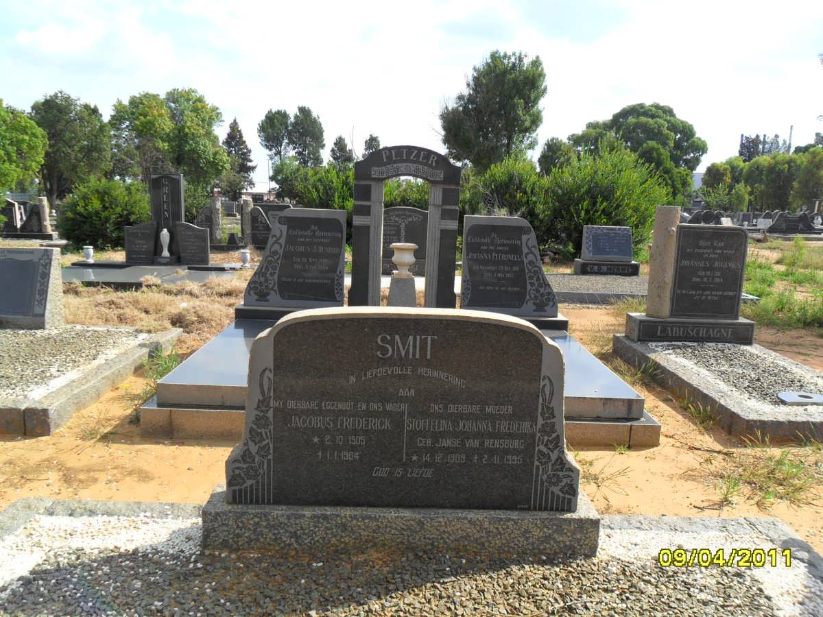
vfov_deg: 51.4
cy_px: 308
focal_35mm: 27
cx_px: 412
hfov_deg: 65.3
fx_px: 642
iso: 100
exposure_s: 1/500
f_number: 3.5
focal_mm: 4.9
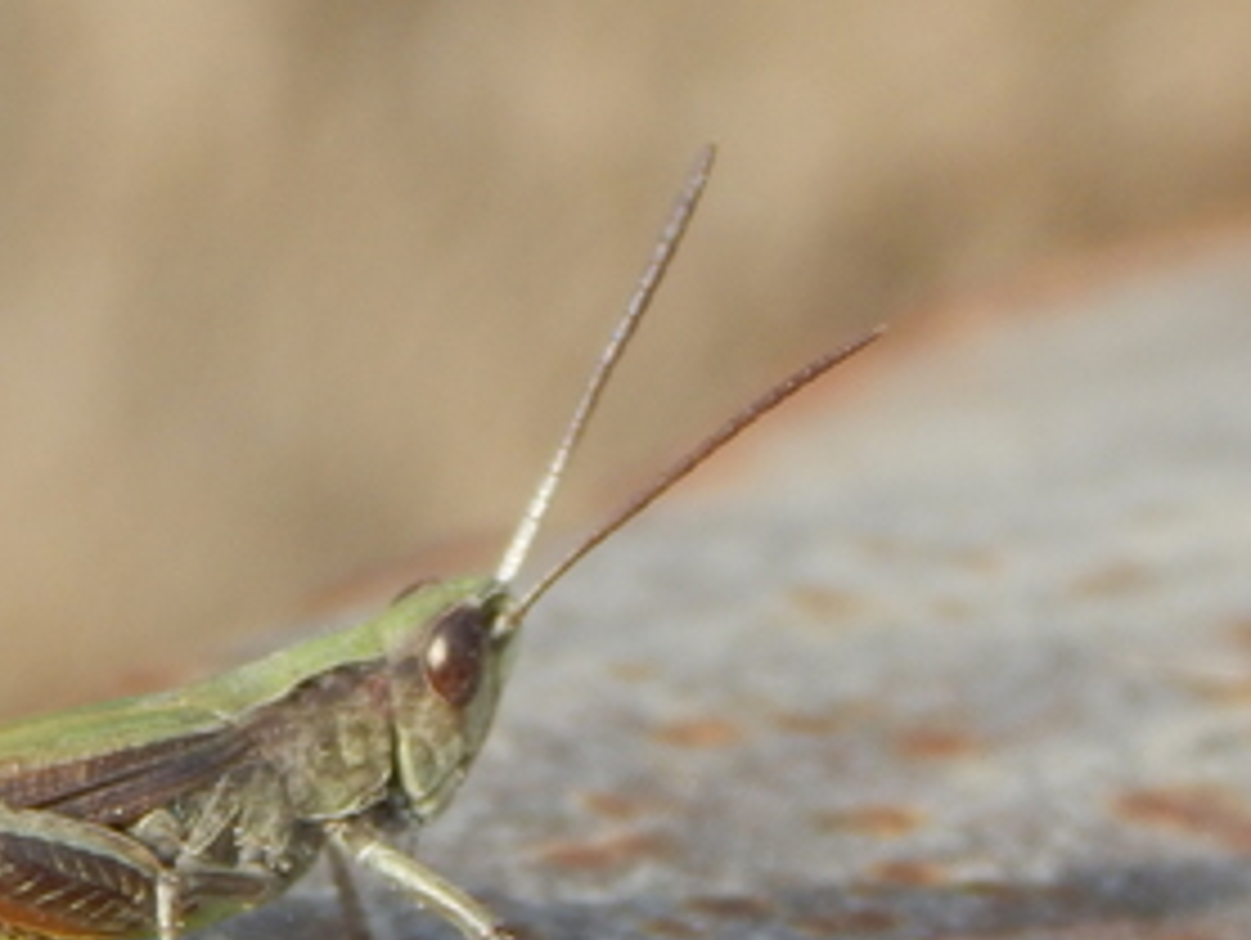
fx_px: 20183
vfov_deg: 2.7
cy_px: 729
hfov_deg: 3.5
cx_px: 56
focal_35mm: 558
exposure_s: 1/250
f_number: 5.3
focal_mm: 32.8
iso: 125
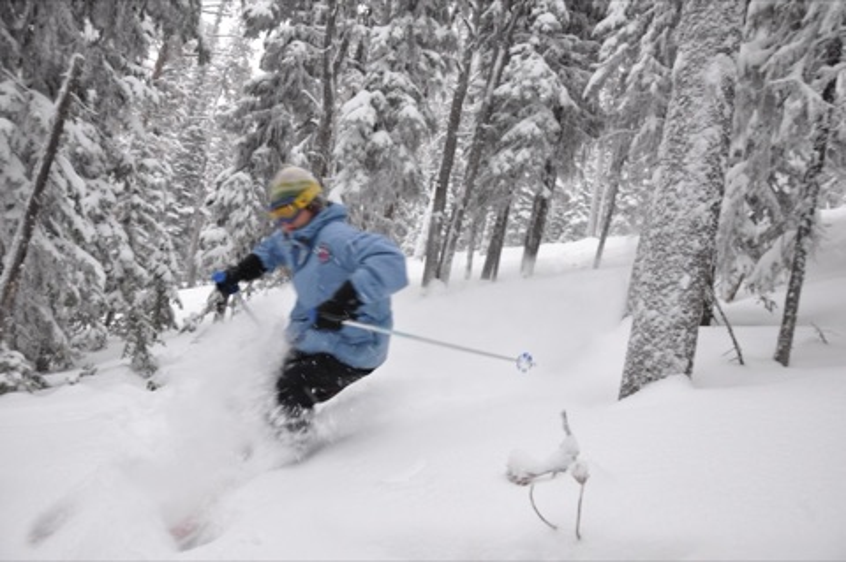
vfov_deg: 47.8
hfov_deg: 67.4
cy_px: 281
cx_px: 423
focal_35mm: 27
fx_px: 634
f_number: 5.6
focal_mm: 18
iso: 200
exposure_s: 1/160
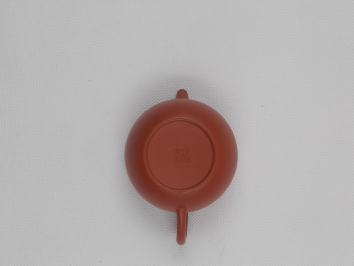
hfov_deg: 27.0
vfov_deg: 20.4
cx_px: 177
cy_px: 133
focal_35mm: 72
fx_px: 736
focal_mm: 12.8
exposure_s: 1/40
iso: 80
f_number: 6
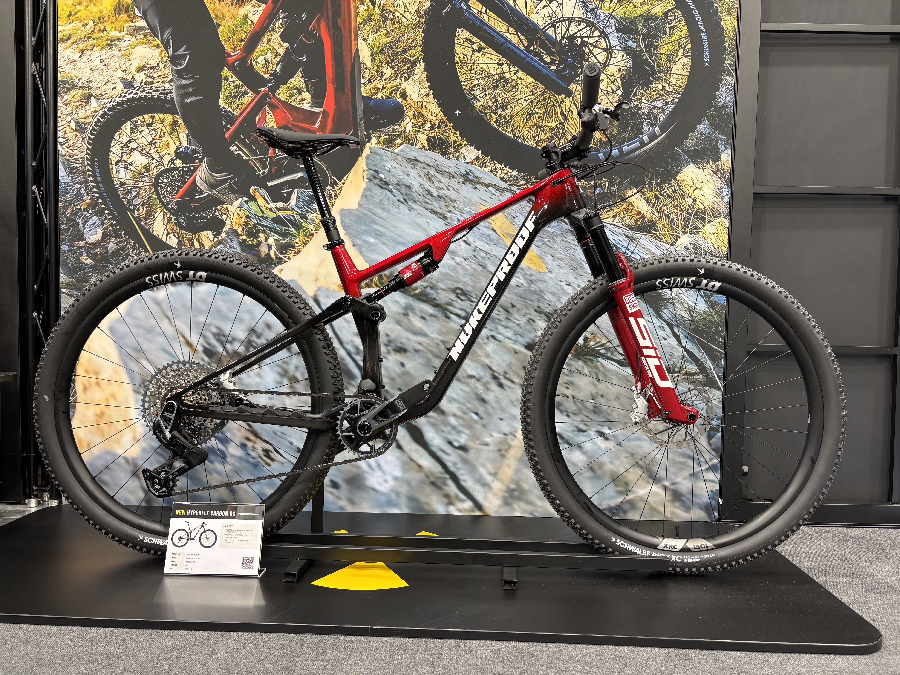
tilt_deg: -1.4
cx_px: 450
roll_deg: -0.9
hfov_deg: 67.3
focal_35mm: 26
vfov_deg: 53.1
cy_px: 338
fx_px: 676
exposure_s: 1/100
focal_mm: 5.96
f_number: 1.6
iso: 64
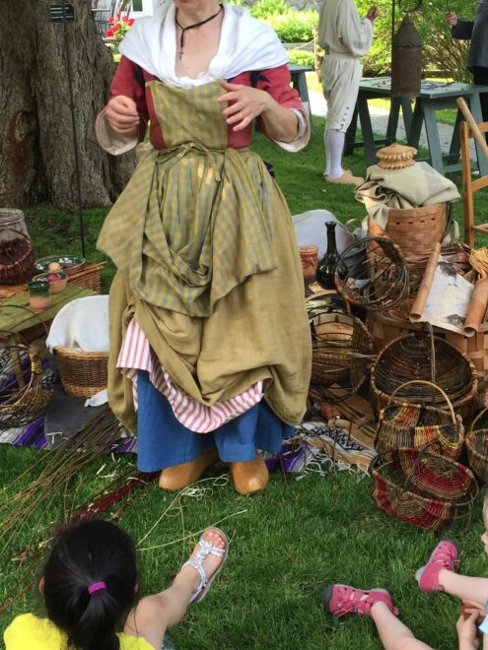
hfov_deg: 32.1
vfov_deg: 42.1
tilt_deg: -18.6
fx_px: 846
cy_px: 324
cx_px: 291
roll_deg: +0.5
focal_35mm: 45
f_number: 2.2
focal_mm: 4.15
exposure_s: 1/120
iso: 32
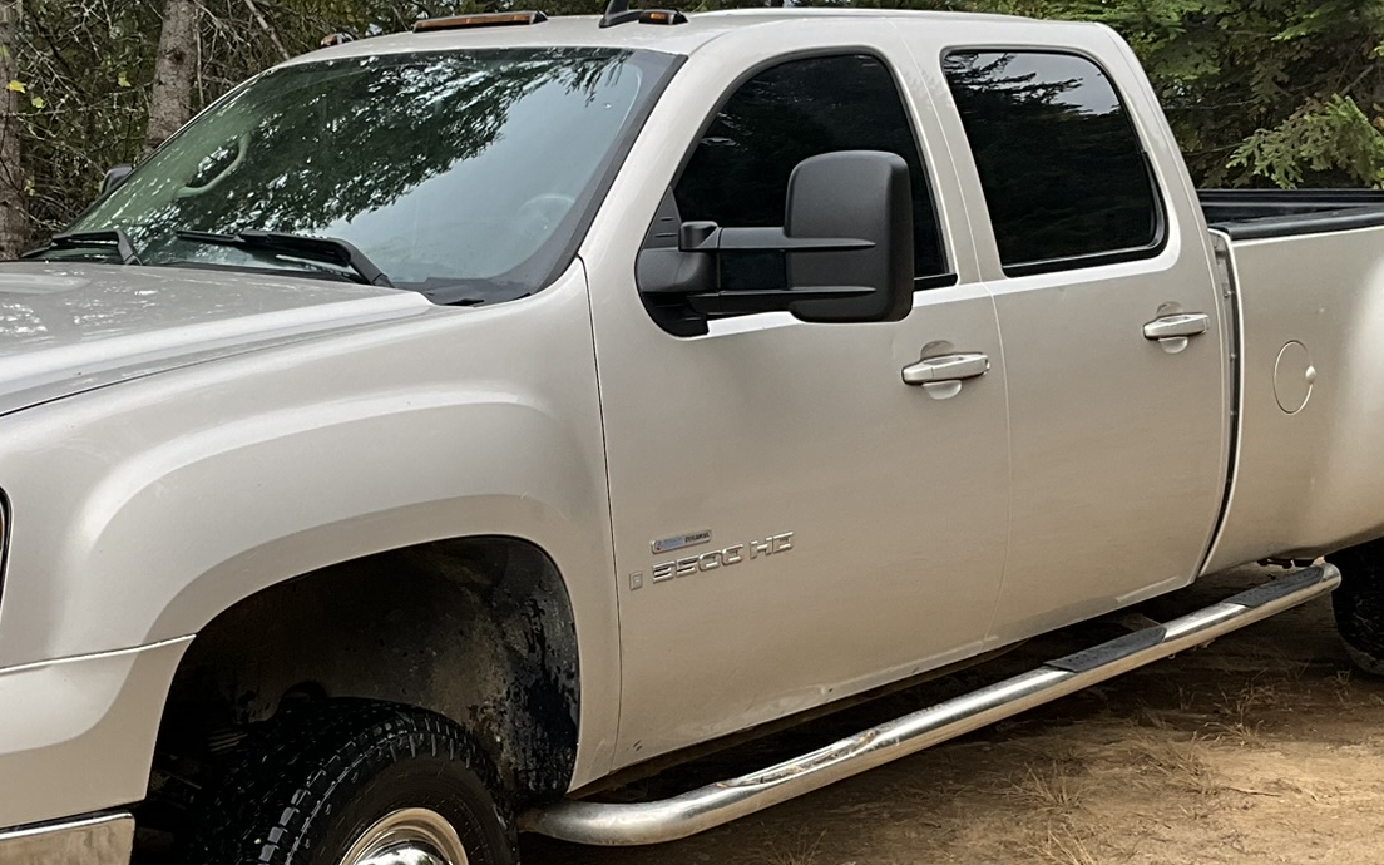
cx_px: 626
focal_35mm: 57
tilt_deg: -8.5
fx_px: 2150
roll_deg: -2.7
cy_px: 450
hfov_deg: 35.7
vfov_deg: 22.7
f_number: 1.8
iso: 50
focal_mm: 3
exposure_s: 1/122
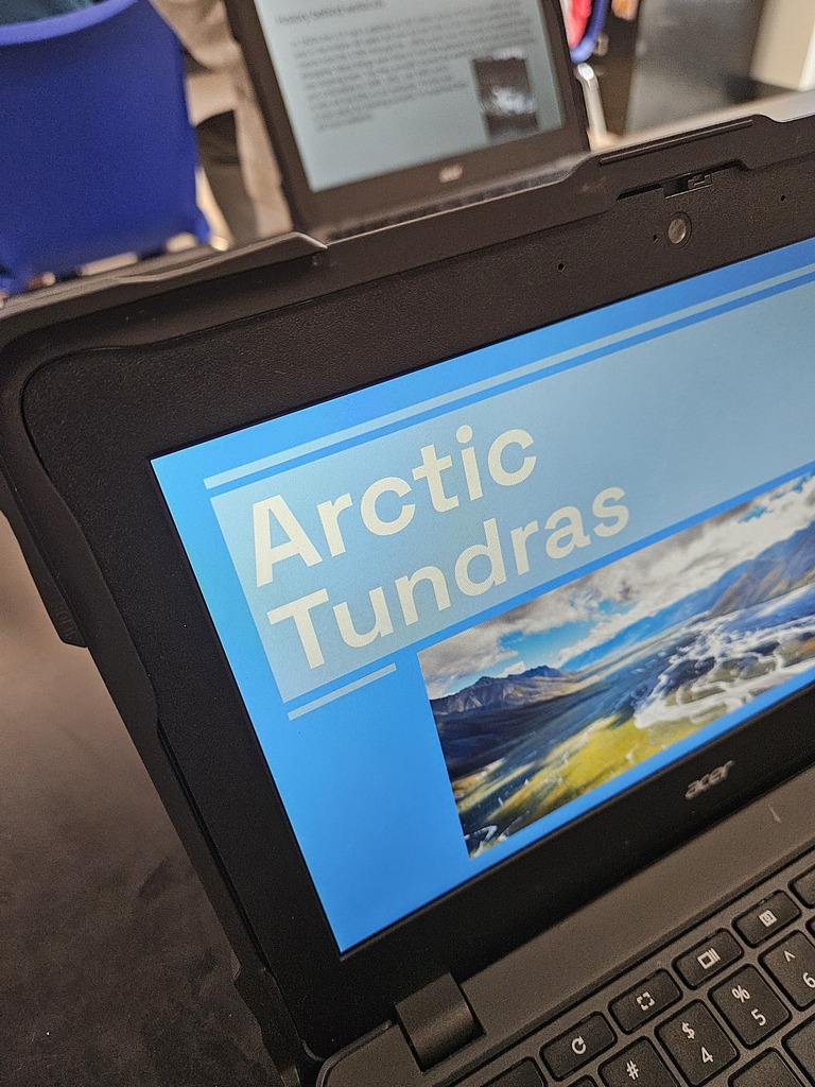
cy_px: 544
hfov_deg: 58.9
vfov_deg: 73.9
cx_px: 408
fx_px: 722
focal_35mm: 23
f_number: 1.8
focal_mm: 5.4
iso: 500
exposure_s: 1/120
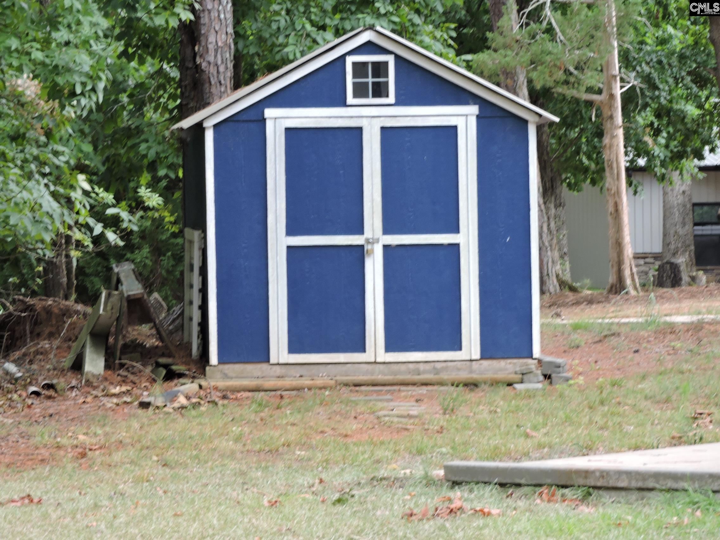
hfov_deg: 9.9
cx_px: 360
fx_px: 4160
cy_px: 270
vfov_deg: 7.4
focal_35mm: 200
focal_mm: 35.8
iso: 200
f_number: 5.3
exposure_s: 1/60
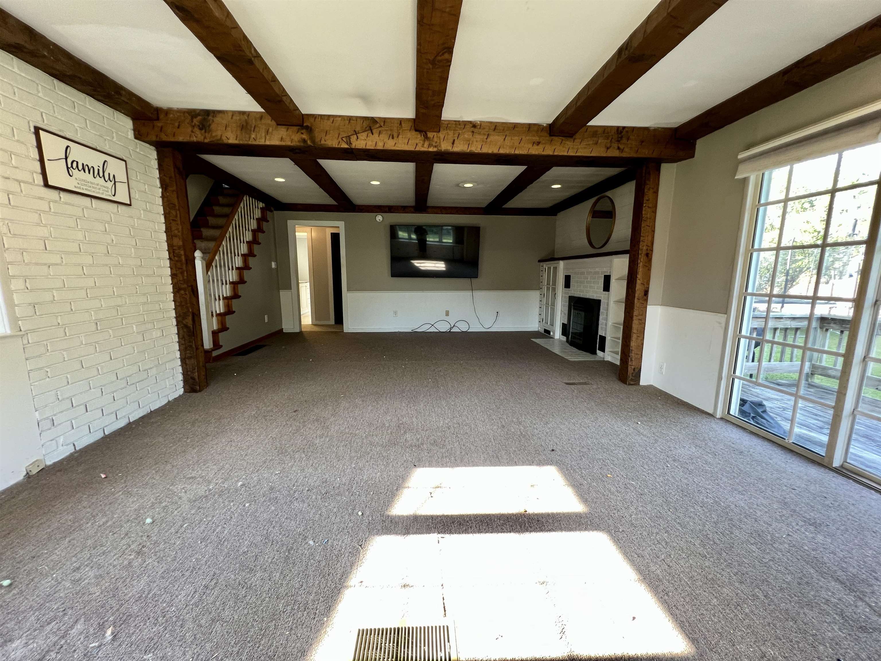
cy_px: 330
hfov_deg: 106.2
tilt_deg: -9.4
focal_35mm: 13
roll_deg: +0.0
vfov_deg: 89.9
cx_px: 440
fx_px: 331
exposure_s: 1/60
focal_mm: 1.57
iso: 160
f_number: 1.8
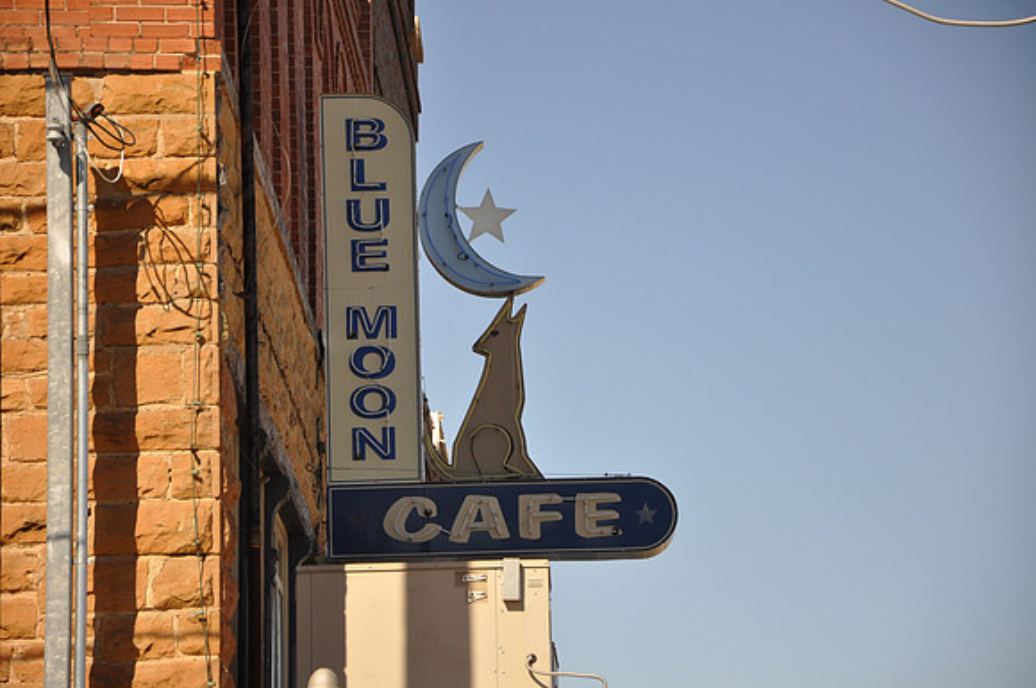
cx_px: 518
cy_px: 344
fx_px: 4526
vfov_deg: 8.7
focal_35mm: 158
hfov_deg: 13.1
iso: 400
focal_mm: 105
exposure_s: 1/500
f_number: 5.6
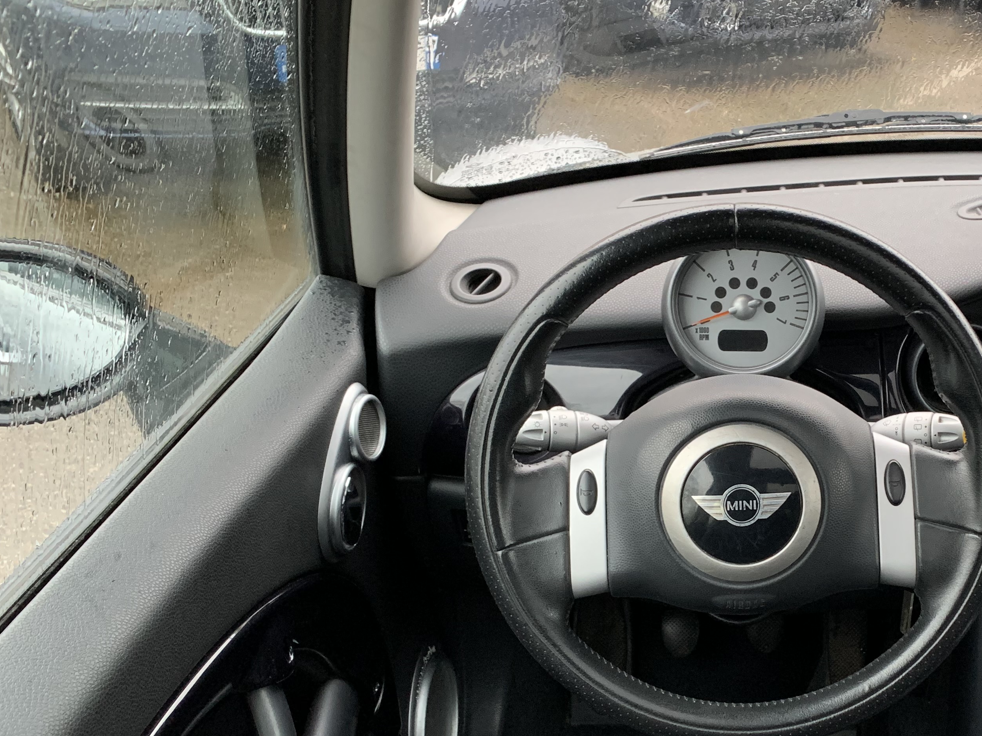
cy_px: 487
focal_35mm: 42
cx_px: 754
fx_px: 1191
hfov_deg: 43.2
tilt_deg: -28.7
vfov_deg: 34.1
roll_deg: -1.9
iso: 320
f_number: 1.8
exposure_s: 1/60
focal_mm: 4.25
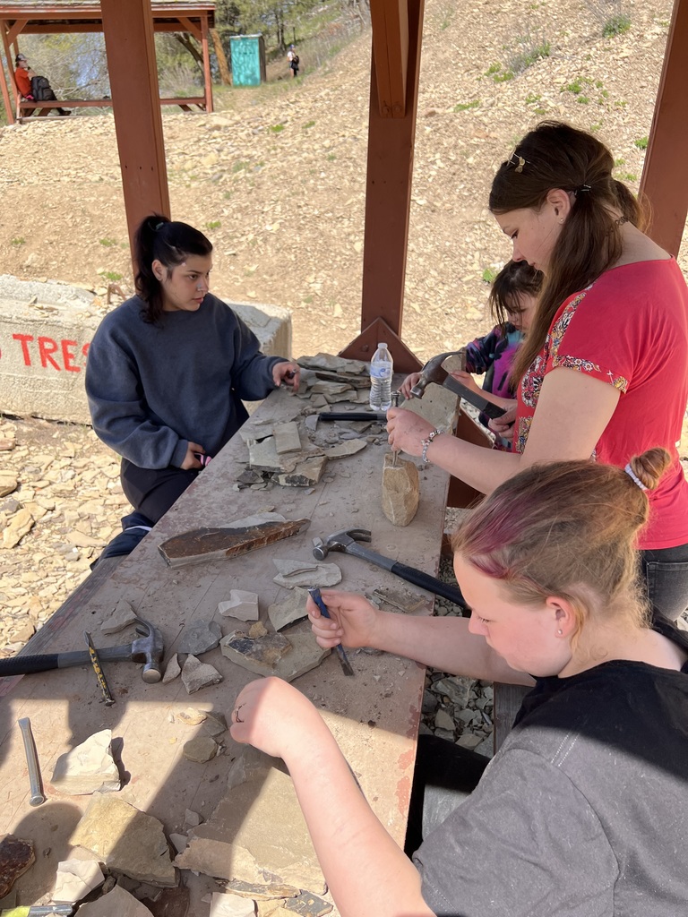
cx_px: 344
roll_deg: +0.6
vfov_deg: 67.3
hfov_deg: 53.1
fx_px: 689
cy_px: 458
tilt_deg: -18.4
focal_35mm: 26
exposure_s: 1/1669
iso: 50
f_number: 1.5
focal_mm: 5.7
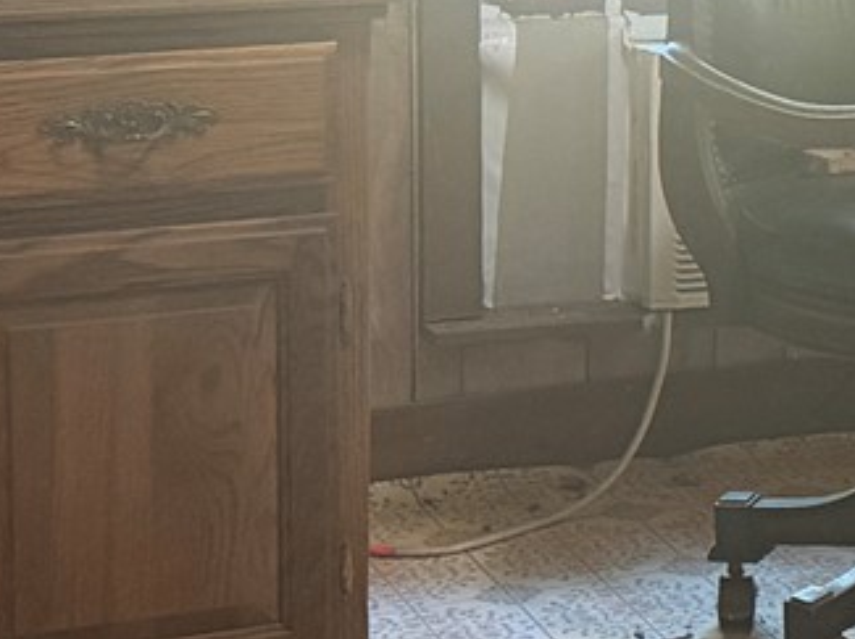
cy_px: -71
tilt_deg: -7.0
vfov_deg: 10.3
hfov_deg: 13.1
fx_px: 3503
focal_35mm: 142
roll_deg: -0.8
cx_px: 1329
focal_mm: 6.76
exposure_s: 1/60
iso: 400
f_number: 1.78
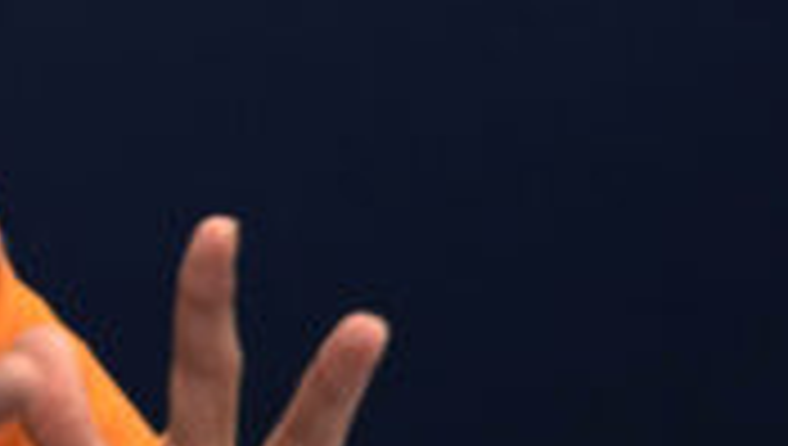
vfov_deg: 1.9
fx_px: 13705
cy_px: -374
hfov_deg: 3.3
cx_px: -480
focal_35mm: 655
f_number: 2.8
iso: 1600
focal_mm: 170
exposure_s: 1/320
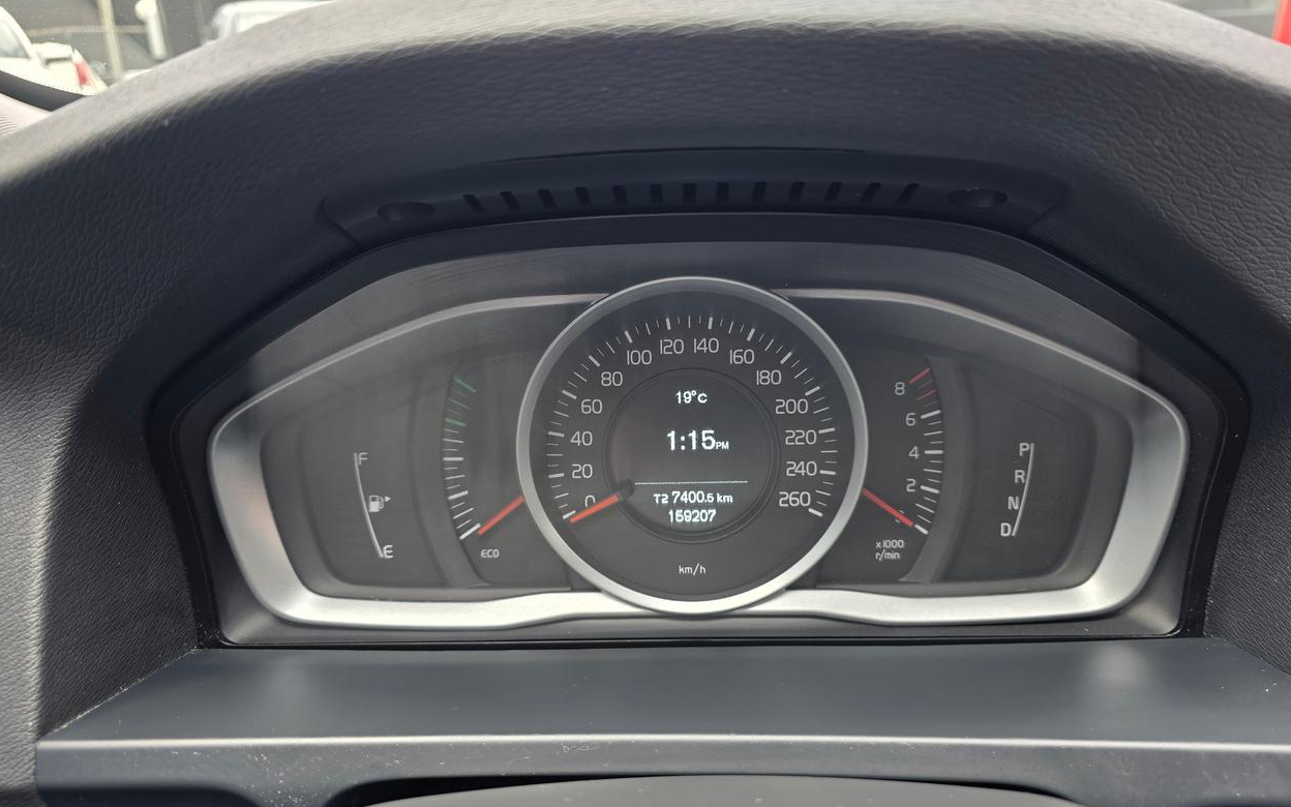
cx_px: 659
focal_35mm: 25
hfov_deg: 72.5
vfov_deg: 49.2
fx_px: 880
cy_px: 454
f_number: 1.7
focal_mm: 6.3
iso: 16
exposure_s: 1/54.7
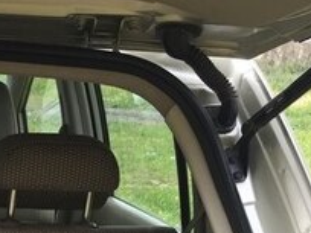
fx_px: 845
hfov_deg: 18.7
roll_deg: -2.7
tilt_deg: -21.5
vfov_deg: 14.6
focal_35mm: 94
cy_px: 353
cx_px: -139
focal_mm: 4.15
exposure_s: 1/159
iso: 32
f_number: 2.2
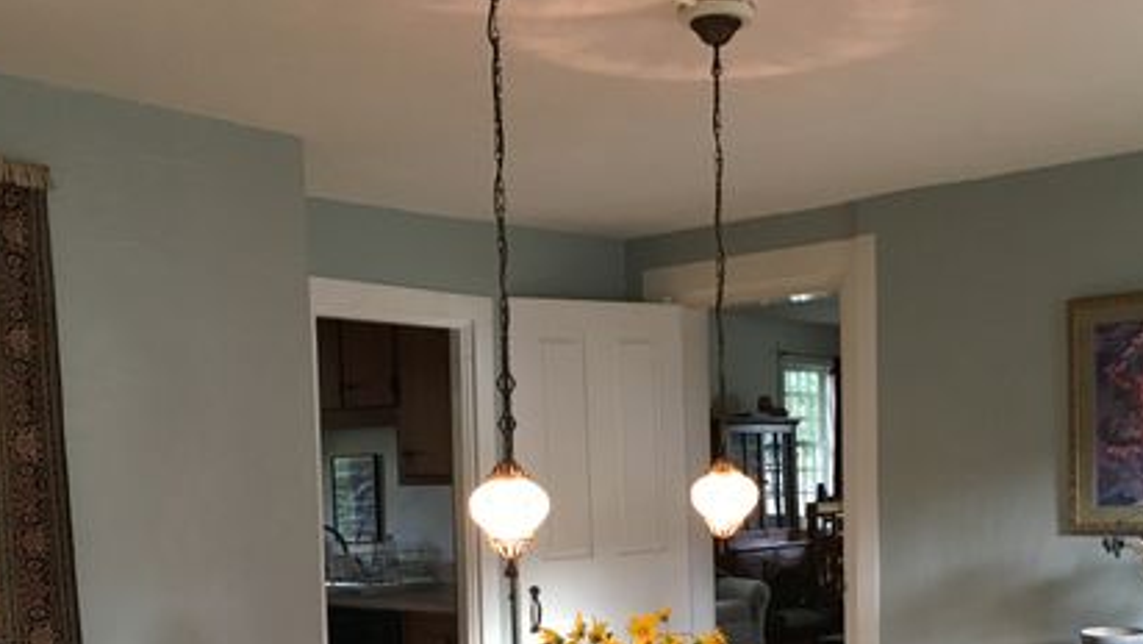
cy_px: 566
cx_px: 660
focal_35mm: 46
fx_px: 1395
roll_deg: +0.4
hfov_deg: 44.4
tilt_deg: -3.2
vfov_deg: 25.3
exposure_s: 1/30
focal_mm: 4.15
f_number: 2.2
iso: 160
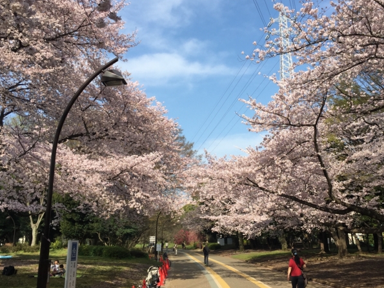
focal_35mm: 39
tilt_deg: +15.7
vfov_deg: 36.7
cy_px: 120
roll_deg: +0.9
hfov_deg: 47.8
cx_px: 216
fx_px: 433
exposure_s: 1/1522
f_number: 2.2
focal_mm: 4.15
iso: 32
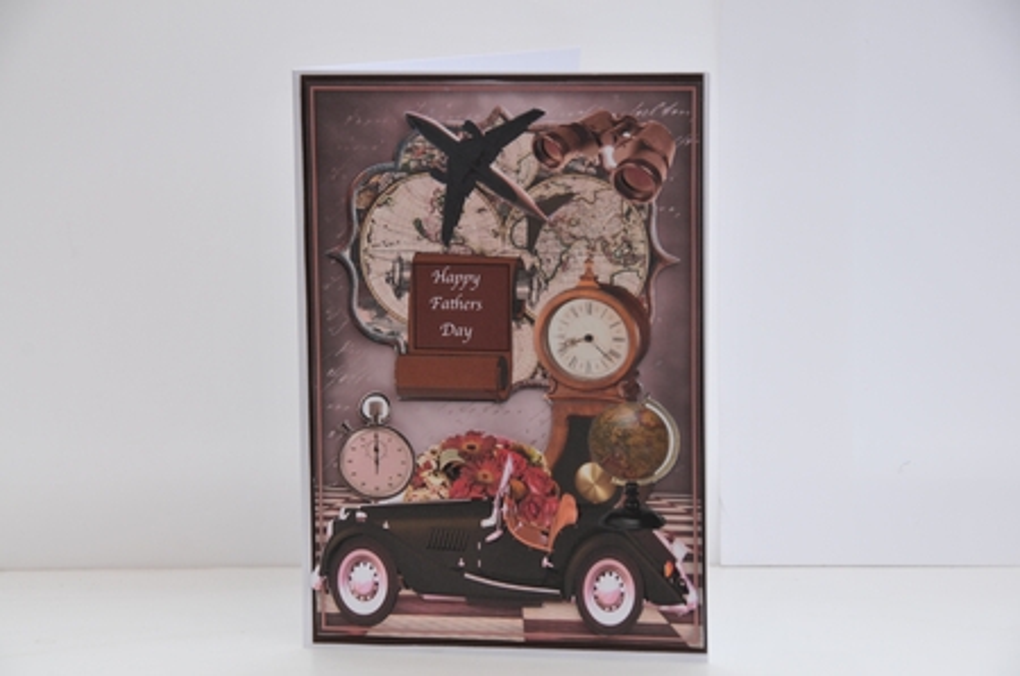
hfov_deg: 14.4
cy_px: 338
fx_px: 4029
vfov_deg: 9.6
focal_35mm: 142
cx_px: 510
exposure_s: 1/30
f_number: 10
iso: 360
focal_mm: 95
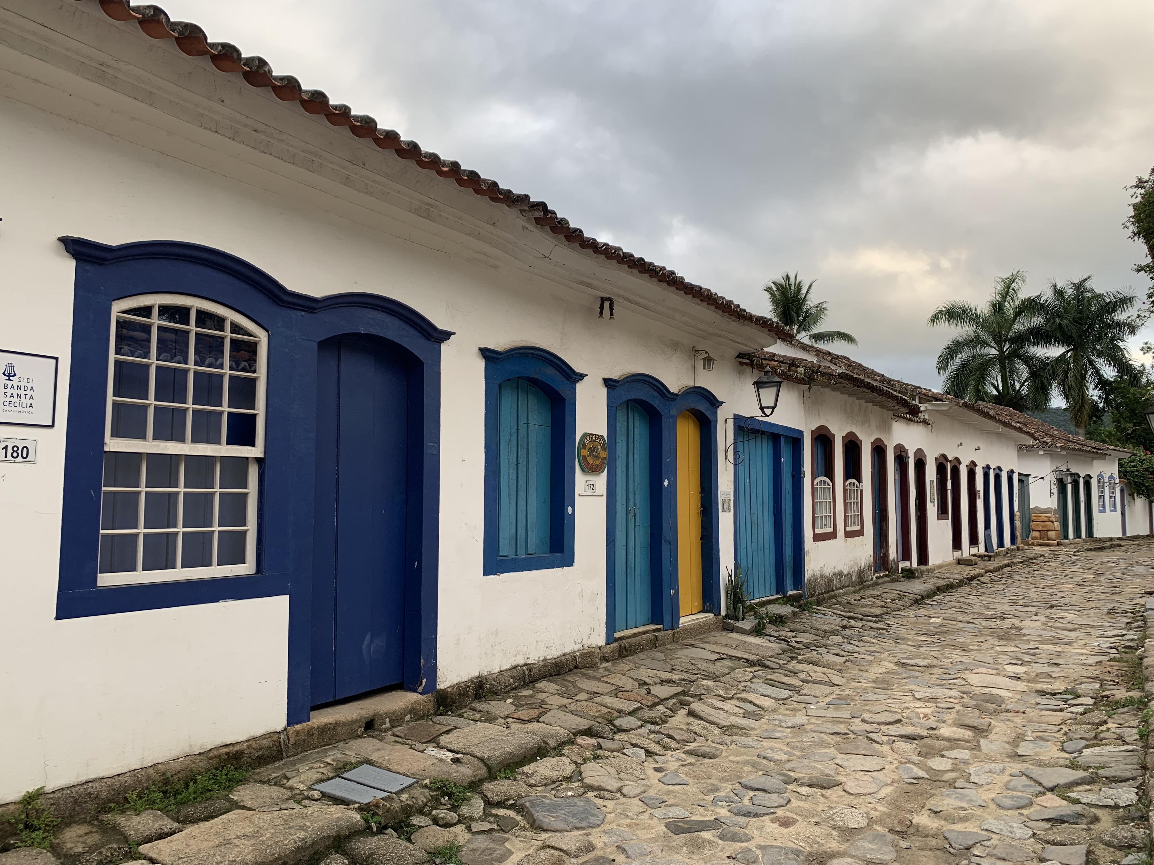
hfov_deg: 67.3
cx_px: 577
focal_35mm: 26
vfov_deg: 53.1
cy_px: 432
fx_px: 867
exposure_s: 1/122
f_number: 1.8
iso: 25
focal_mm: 4.25
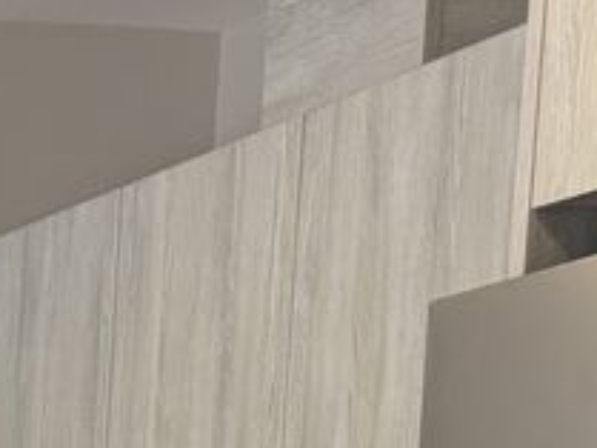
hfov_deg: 12.3
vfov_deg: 9.6
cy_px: 1050
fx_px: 2381
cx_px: -657
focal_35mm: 138
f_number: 1.78
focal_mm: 6.76
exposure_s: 1/100
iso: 64
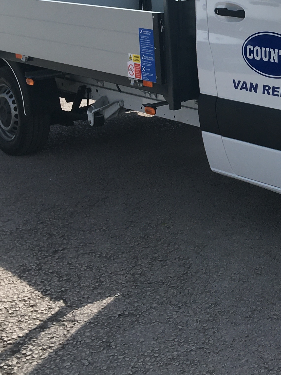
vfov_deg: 24.7
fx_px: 834
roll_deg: +1.8
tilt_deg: -8.8
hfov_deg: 18.2
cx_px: 331
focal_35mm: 77
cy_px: 51
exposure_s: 1/1709
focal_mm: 4.15
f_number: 2.2
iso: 25
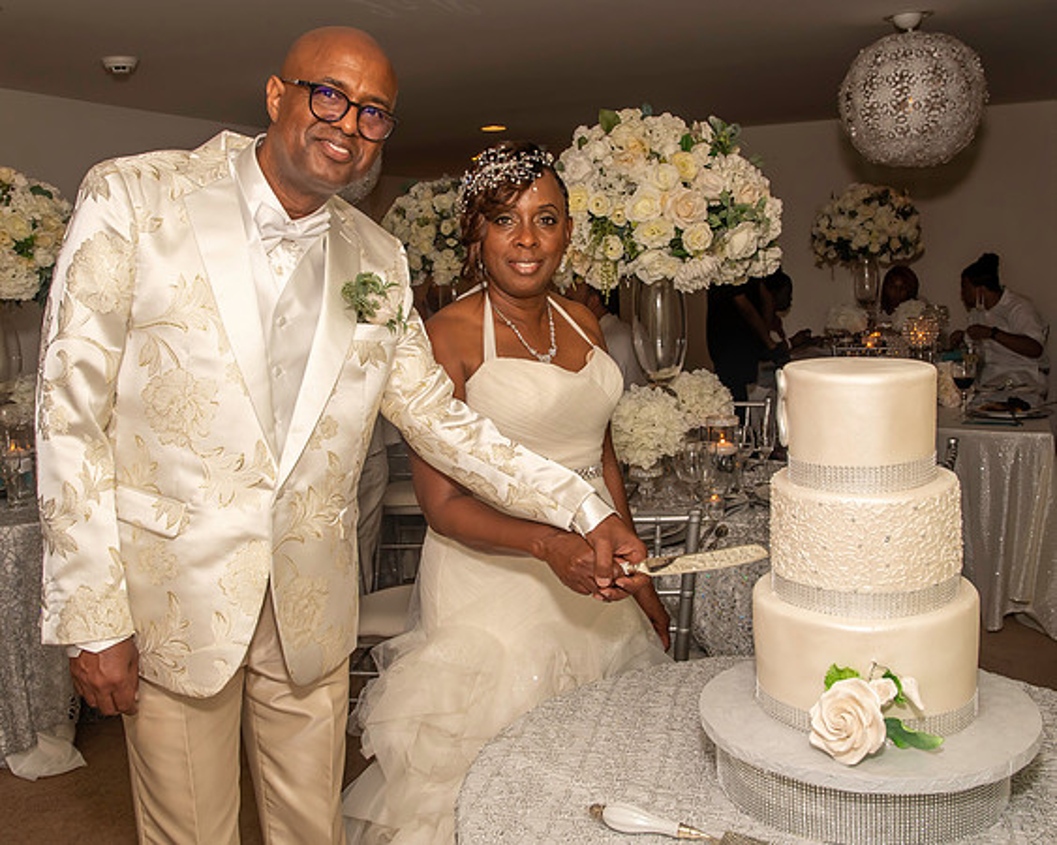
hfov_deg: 51.7
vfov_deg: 42.3
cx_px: 536
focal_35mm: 35
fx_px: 1091
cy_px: 405
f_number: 5.6
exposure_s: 1/250
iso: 400
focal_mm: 19
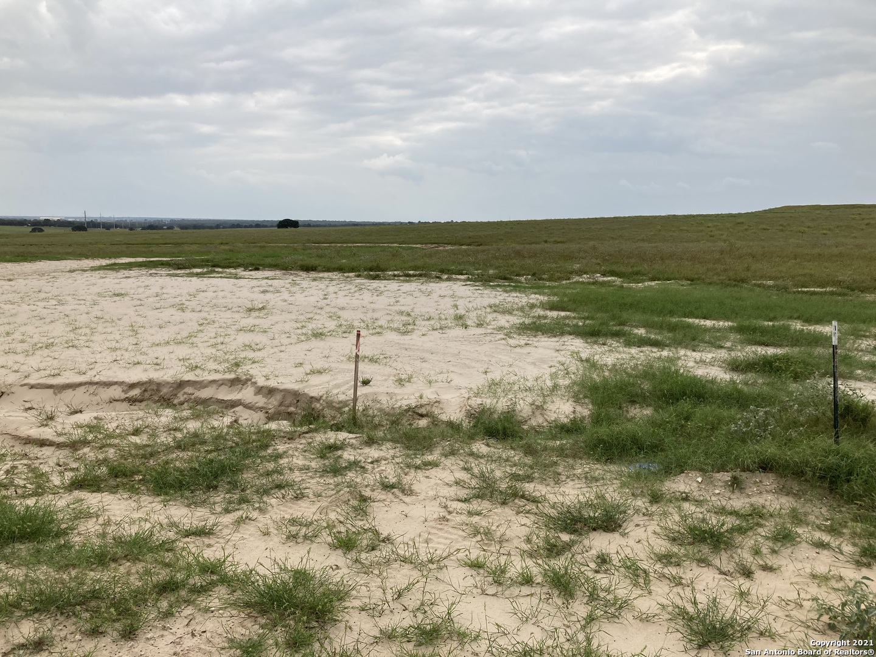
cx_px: 438
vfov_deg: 49.7
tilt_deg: -10.7
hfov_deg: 63.4
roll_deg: -1.6
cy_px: 328
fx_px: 709
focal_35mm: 28
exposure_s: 1/1215
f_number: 1.8
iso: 20
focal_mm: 3.99
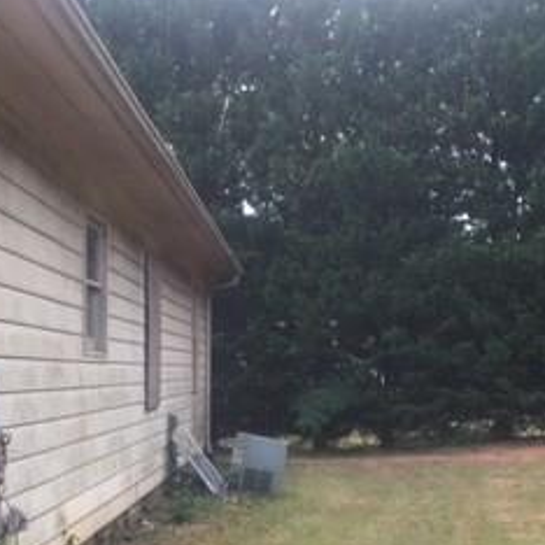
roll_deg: -2.7
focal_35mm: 70
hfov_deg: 24.6
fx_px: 1247
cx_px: 340
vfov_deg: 24.0
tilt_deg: -2.3
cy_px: 484
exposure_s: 1/120
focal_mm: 4.15
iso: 25
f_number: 2.2
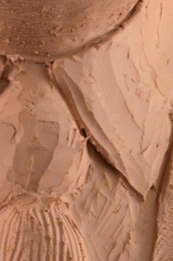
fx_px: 4335
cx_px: 49
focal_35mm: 599
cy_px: 132
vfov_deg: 3.4
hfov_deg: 2.3
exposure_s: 1/30
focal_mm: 50
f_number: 8
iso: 2200
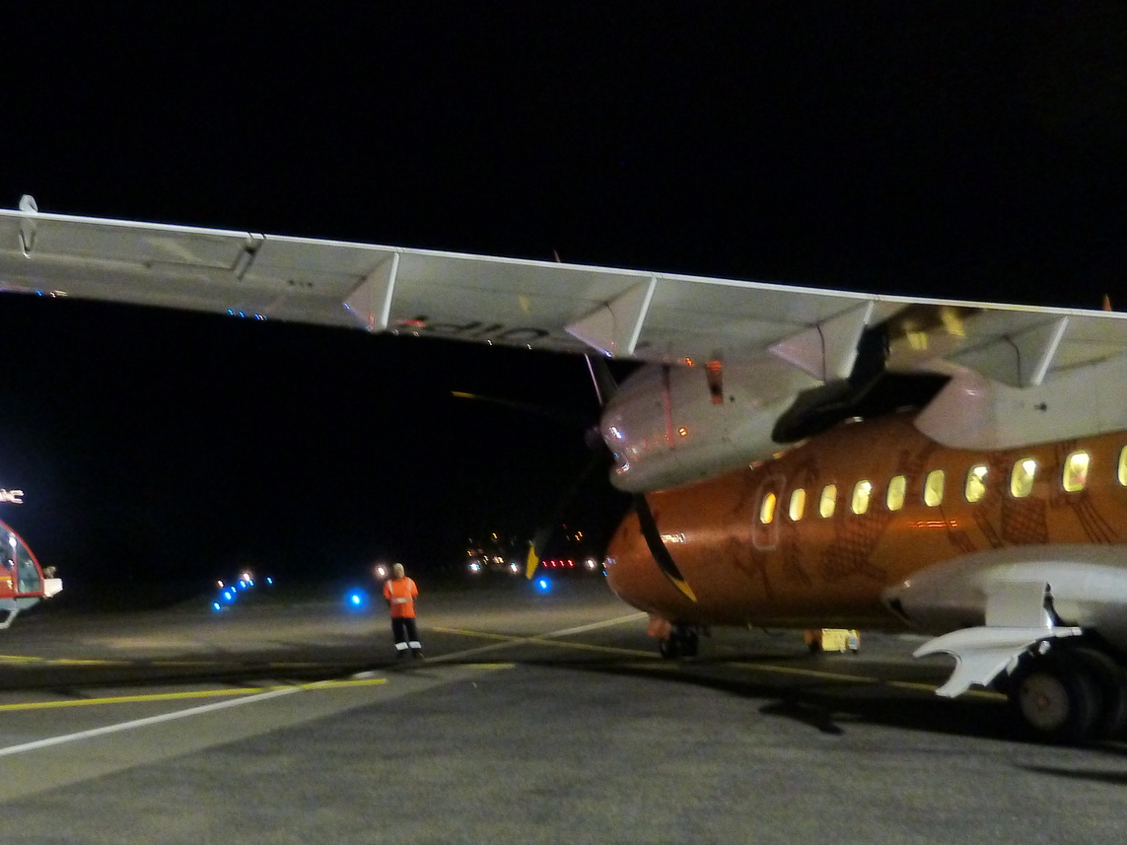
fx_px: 1139
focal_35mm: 35
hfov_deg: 52.1
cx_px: 427
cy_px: 532
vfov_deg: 40.4
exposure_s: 1/2
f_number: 3.3
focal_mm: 4.1
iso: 800
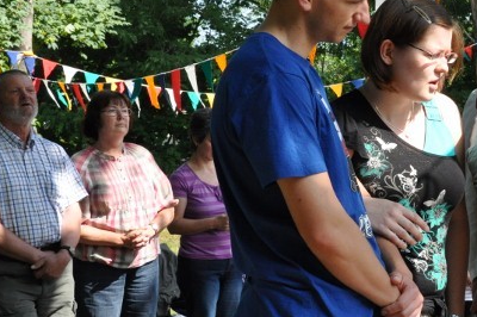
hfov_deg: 20.9
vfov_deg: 14.2
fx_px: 1271
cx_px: 414
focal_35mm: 96
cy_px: 139
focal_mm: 32
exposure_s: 1/500
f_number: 11
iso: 1250
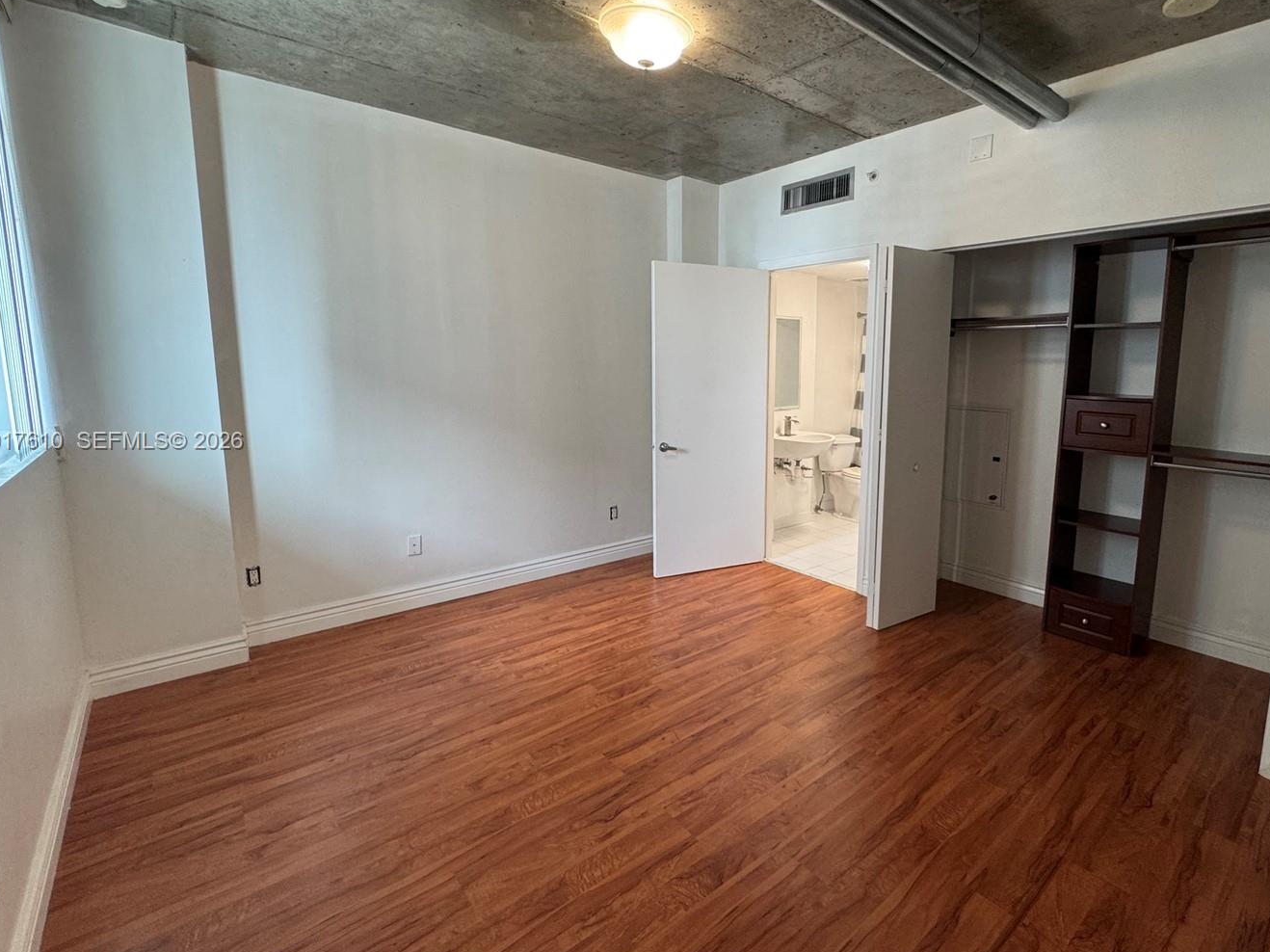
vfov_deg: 74.6
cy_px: 442
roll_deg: -0.1
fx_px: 624
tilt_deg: -7.5
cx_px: 714
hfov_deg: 90.6
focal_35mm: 17
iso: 200
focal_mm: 2.22
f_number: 2.2
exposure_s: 1/60
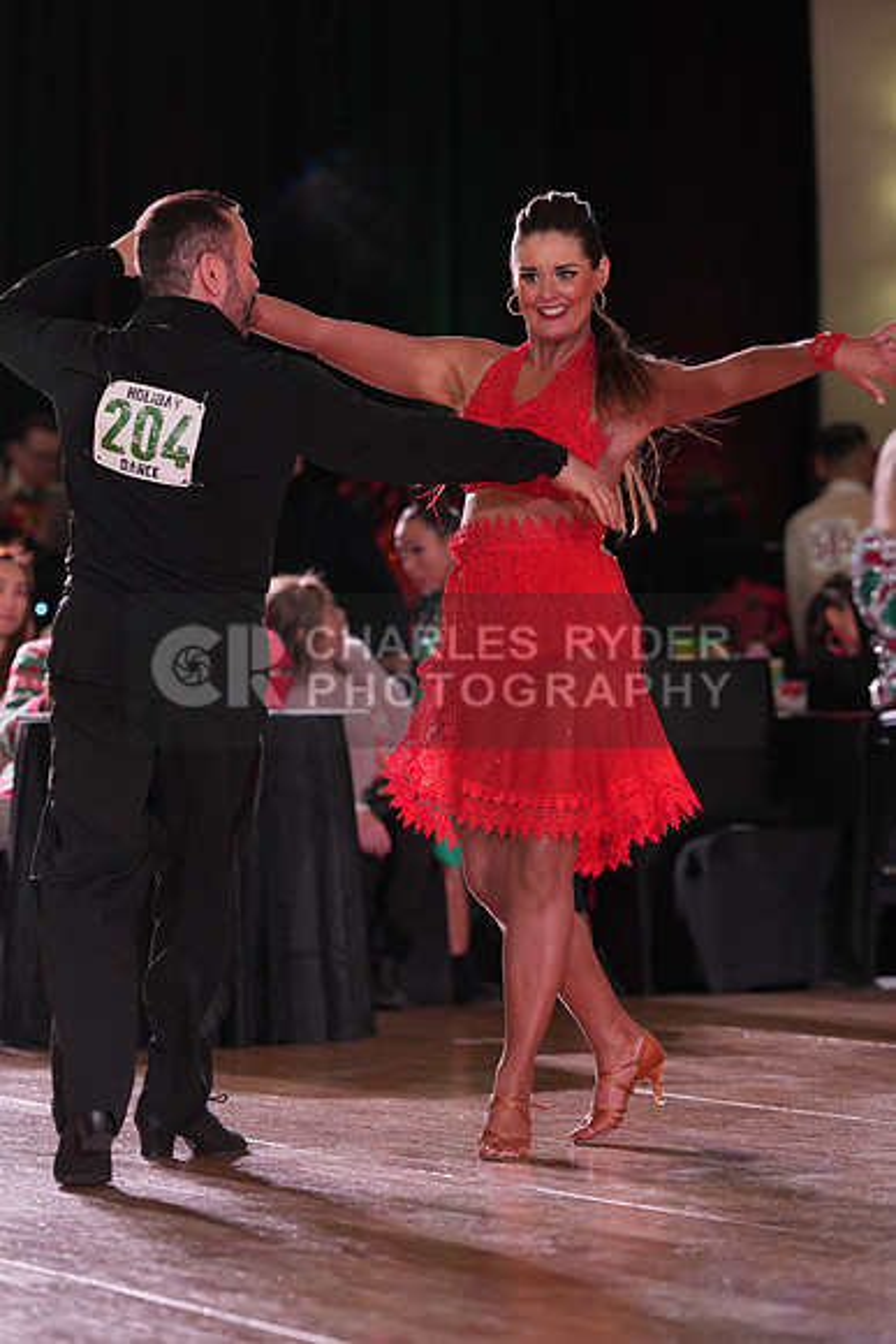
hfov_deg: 8.6
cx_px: 448
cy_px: 672
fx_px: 5932
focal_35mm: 159
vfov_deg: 12.9
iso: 1000
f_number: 4
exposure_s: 1/400
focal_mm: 159
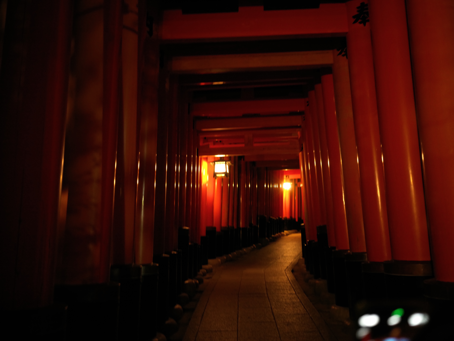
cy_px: 170
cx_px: 227
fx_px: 459
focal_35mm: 35
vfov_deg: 40.7
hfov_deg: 52.6
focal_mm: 45
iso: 3200
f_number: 4
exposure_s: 1/1.43
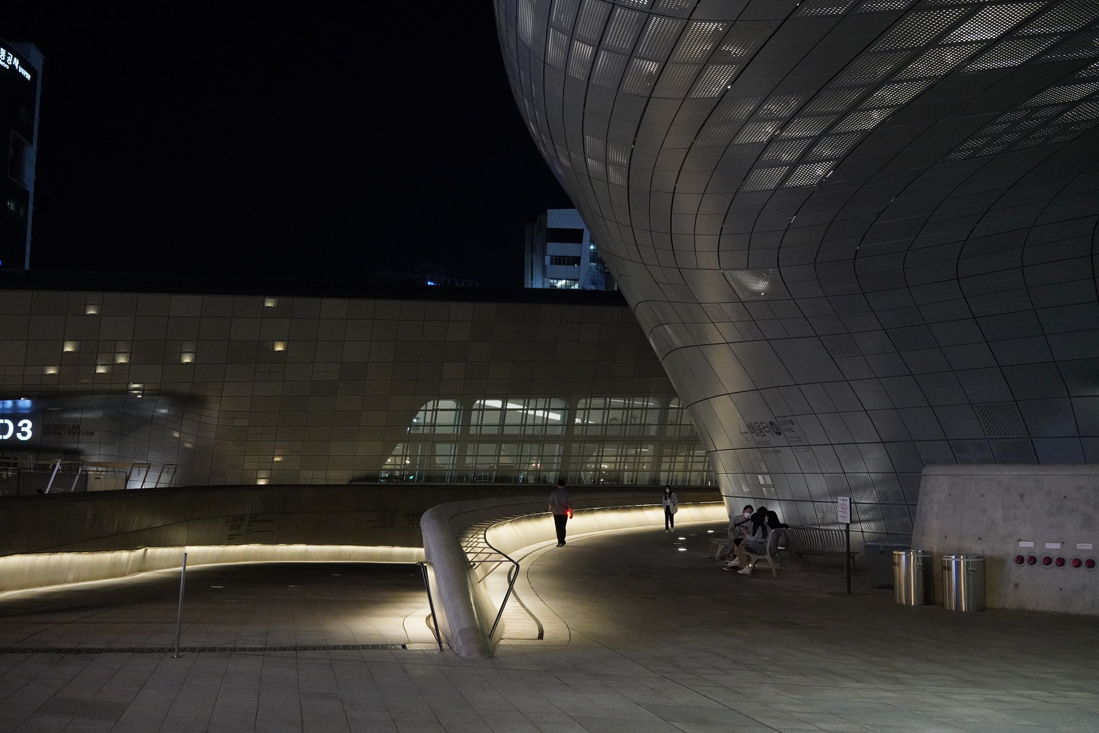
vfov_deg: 37.9
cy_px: 366
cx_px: 550
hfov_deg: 54.4
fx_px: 1069
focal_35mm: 35
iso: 10000
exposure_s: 1/80
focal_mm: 35
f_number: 8
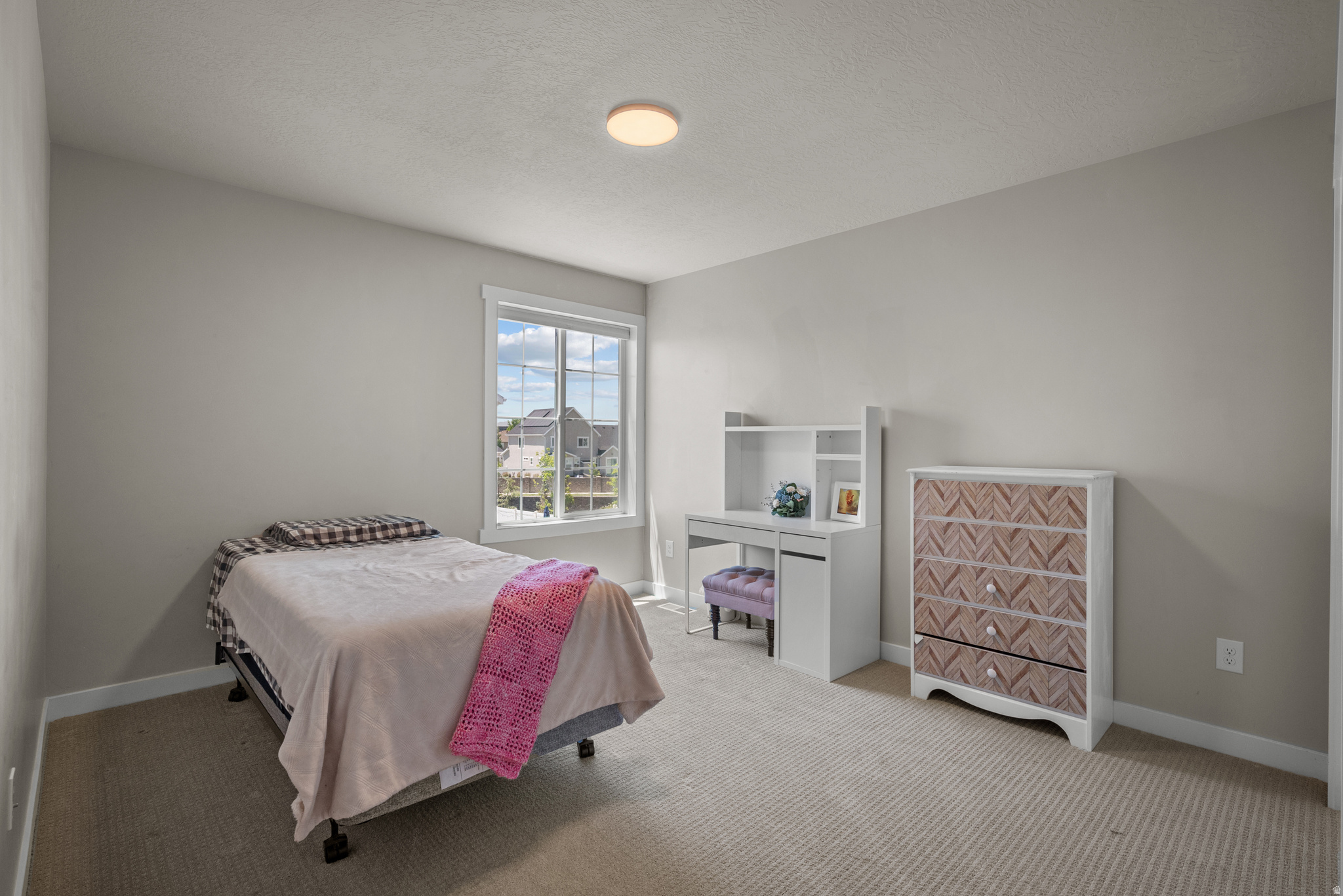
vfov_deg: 73.8
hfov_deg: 96.7
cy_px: 448
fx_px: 597
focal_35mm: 16
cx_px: 672
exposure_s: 1/5
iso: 500
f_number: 8
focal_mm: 16
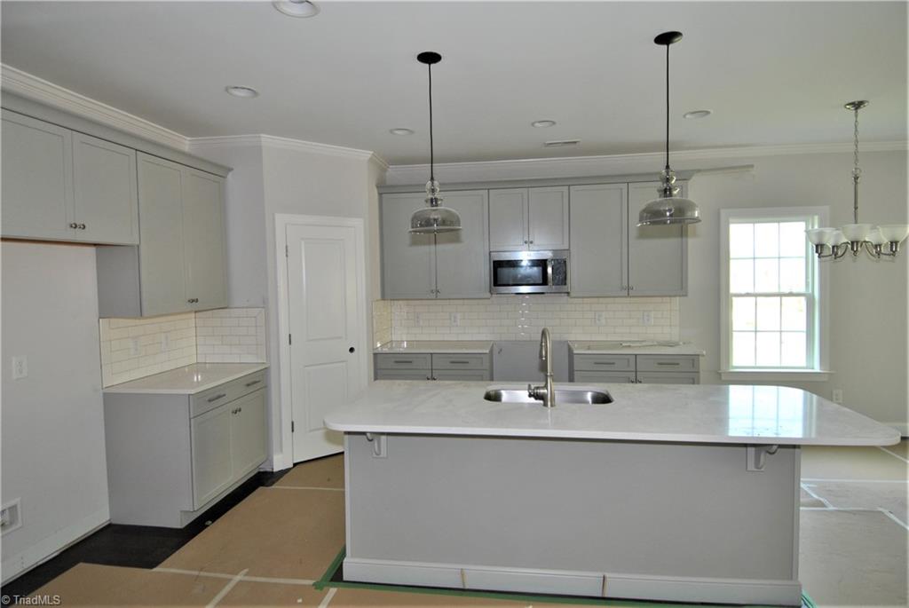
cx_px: 454
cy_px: 304
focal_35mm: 18
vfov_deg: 67.5
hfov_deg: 89.9
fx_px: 455
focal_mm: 12
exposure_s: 1/60
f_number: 4
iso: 200
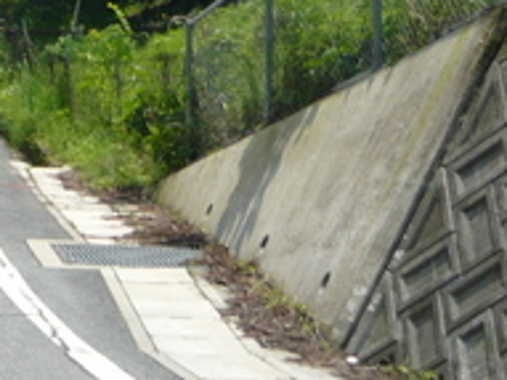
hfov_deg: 14.6
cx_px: -350
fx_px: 1771
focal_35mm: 121
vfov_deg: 11.8
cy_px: -147
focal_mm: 5.5
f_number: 8
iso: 100
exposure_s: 1/125
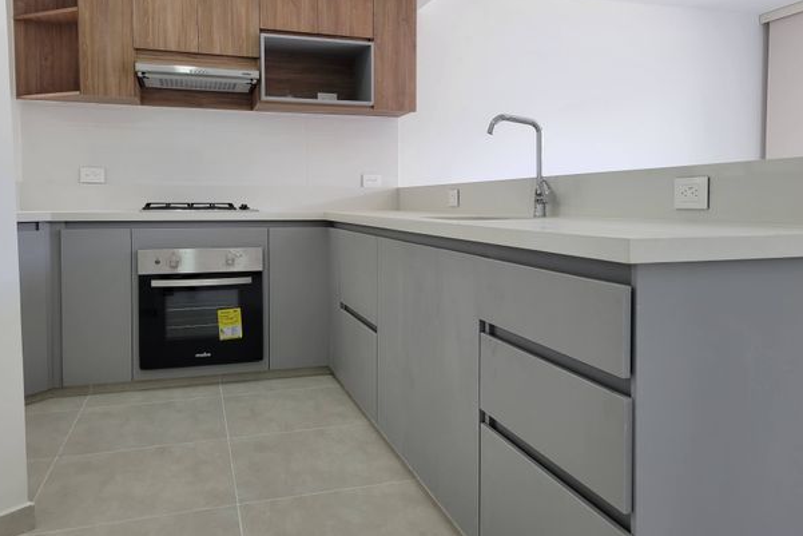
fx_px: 669
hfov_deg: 61.9
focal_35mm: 30
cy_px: 242
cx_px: 427
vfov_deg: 43.6
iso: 64
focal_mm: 5.4
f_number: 1.8
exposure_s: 1/120
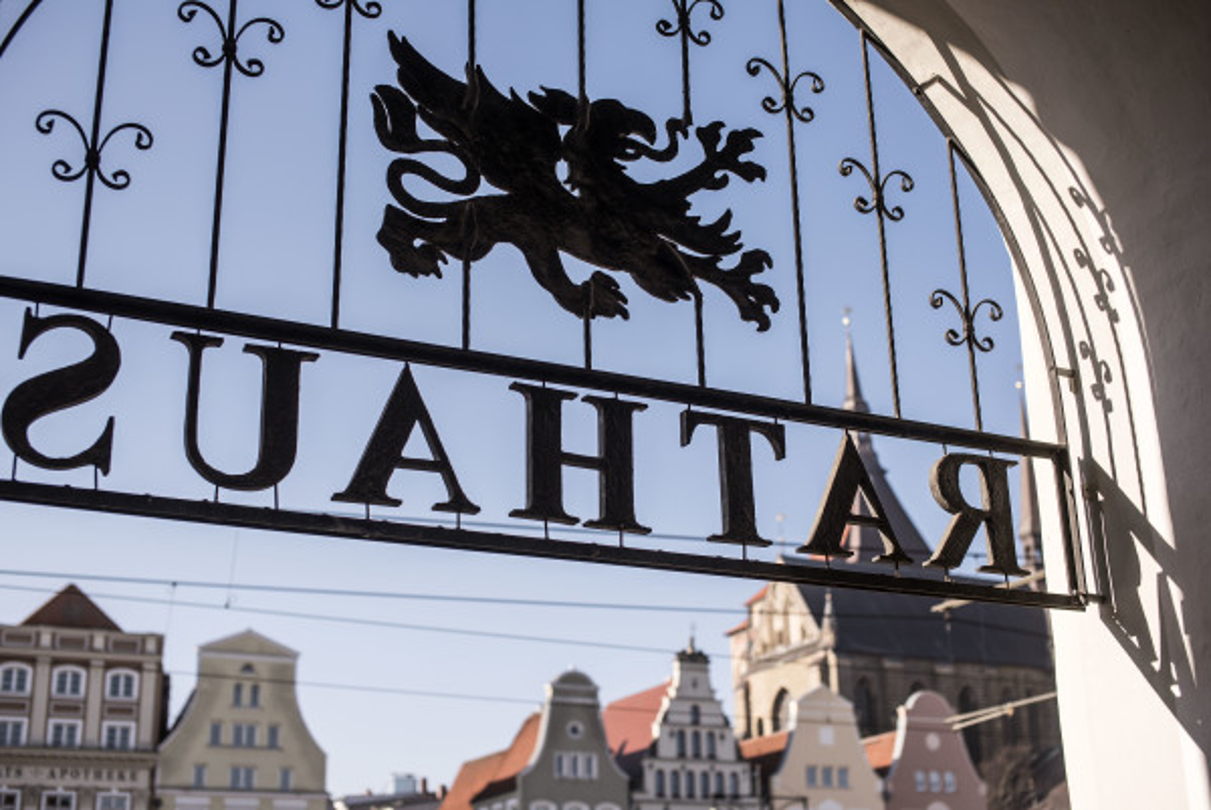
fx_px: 1683
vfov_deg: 27.0
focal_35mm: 50
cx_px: 606
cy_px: 405
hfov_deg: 39.6
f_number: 3.2
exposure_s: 1/1600
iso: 100
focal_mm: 50
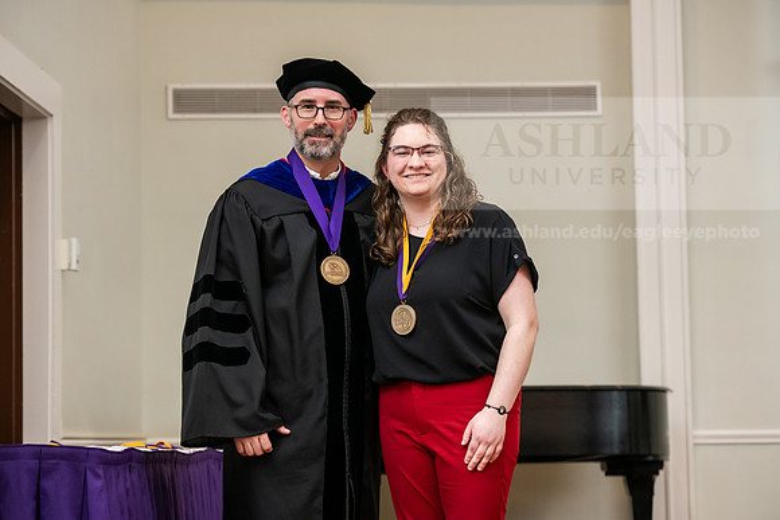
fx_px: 2124
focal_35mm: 98
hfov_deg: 20.8
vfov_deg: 14.0
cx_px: 390
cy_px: 260
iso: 1600
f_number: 4.5
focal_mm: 98
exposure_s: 1/200
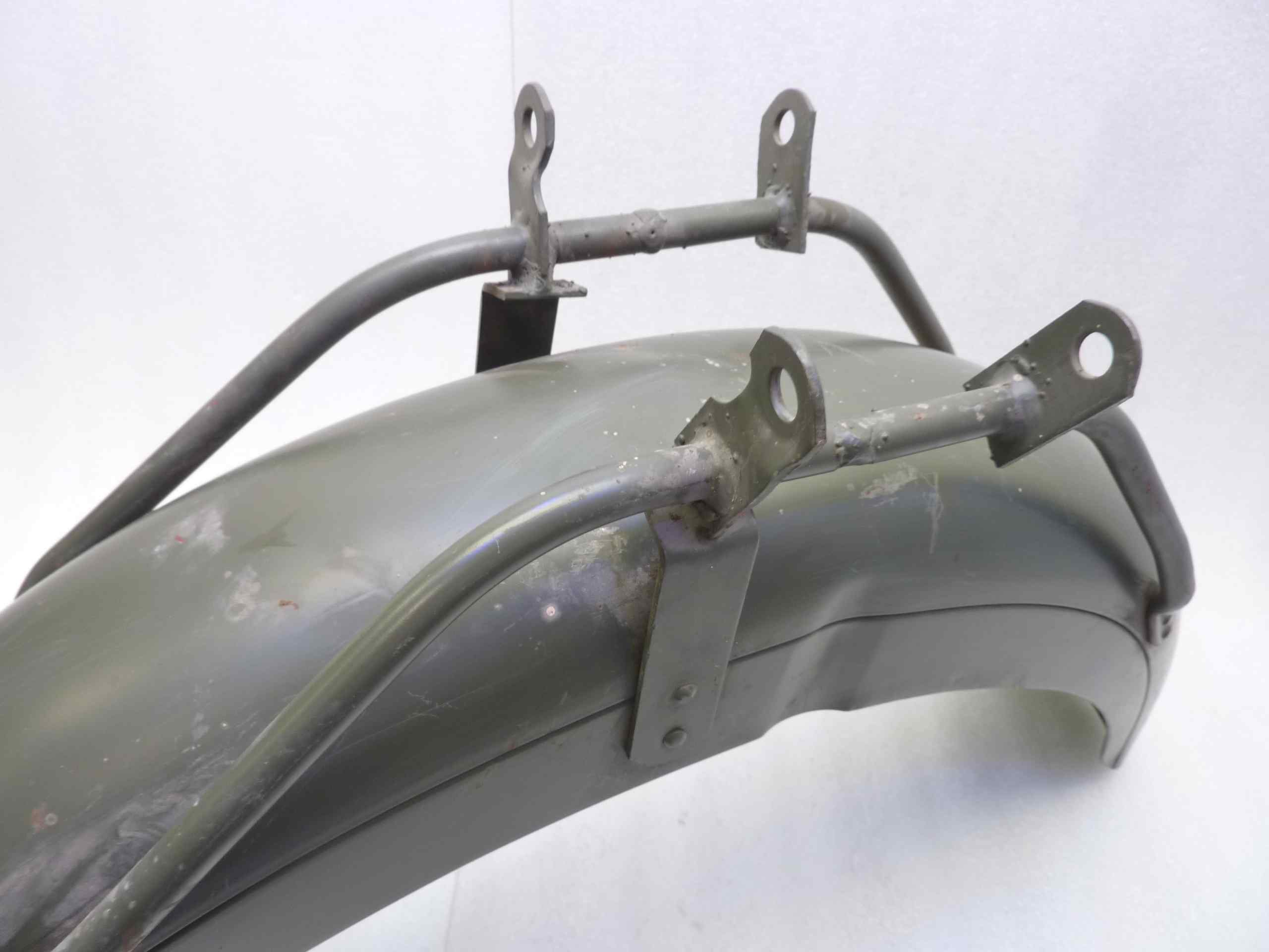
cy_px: 476
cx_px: 634
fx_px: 916
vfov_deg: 54.9
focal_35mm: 25
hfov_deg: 69.4
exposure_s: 1/8
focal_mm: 4.1
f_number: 3.3
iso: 125
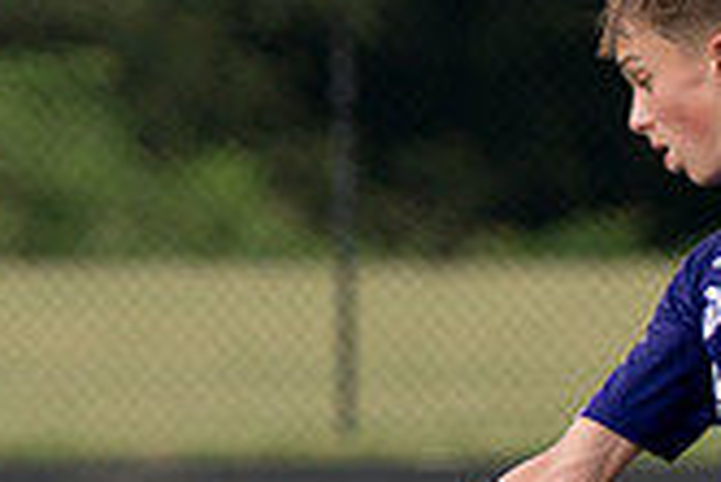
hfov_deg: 1.8
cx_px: -311
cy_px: 684
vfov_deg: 1.2
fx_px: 23452
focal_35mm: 1170
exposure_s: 1/2000
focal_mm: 162
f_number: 2.8
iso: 320
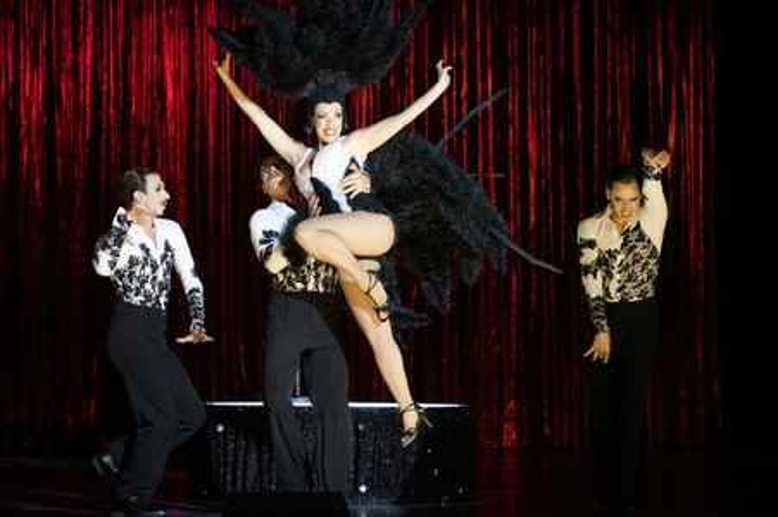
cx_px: 389
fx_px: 2850
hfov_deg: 15.5
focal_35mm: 132
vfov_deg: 10.4
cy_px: 258
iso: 2500
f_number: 5.6
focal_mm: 132
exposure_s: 1/400
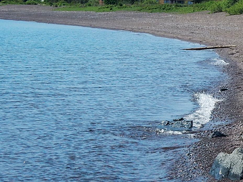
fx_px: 1221
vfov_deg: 8.5
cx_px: 293
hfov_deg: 11.1
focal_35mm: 174
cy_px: 26
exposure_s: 1/800
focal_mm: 12.6
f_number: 4.8
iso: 125
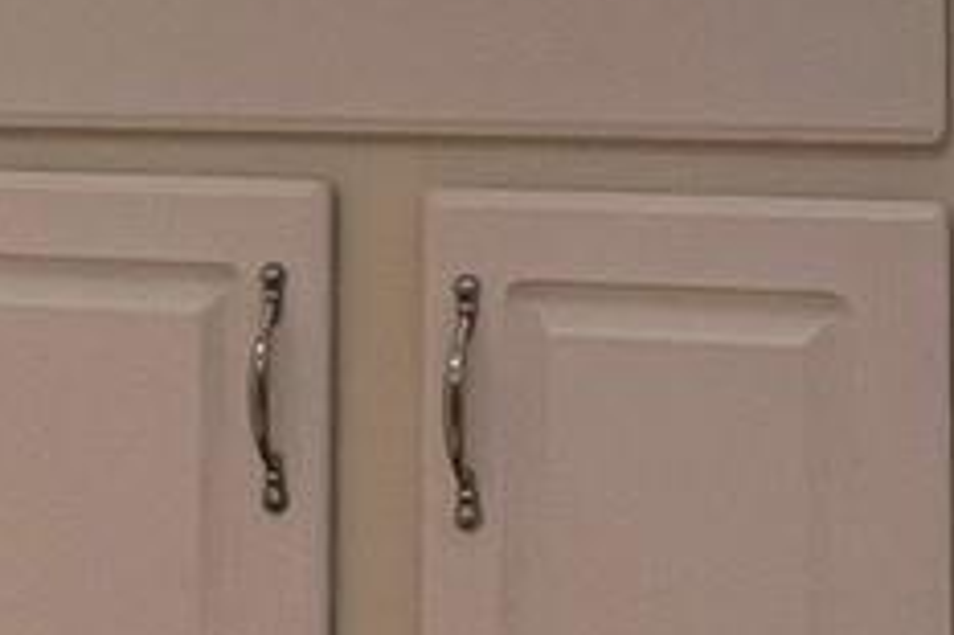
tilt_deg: +2.6
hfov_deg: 21.9
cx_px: 573
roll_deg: +0.0
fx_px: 2463
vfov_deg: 14.2
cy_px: -164
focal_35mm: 93
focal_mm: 1.57
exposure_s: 1/60
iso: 160
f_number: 1.8
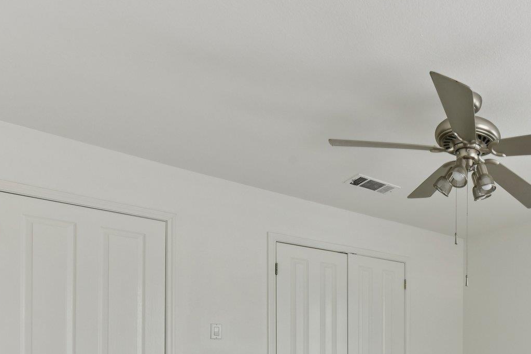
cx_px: 498
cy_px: 346
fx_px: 413
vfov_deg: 41.0
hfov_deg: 54.9
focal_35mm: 28
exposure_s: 1/15
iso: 125
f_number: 8
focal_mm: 14
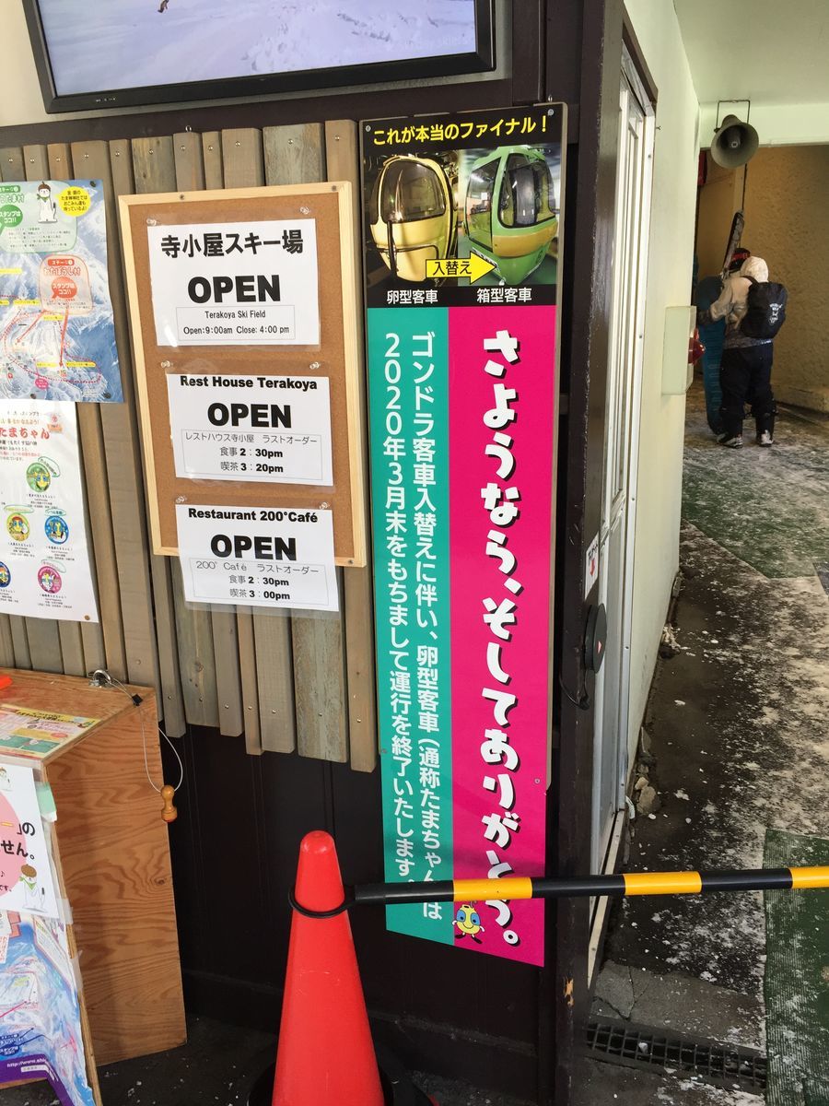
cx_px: 414
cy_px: 553
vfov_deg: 61.7
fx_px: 926
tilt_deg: -14.0
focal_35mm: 29
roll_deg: +0.1
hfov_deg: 48.2
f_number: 2.2
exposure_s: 1/120
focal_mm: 4.15
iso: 50
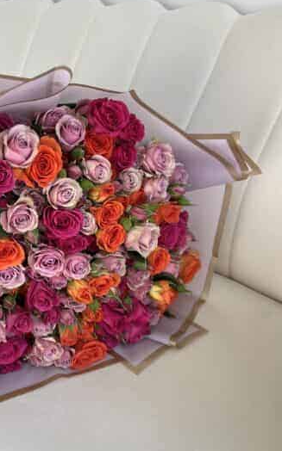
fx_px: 492
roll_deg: -0.3
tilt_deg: -27.5
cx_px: 52
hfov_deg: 31.1
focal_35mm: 40
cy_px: 232
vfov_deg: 49.3
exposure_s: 1/547
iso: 50
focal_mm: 5.7
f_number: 1.5
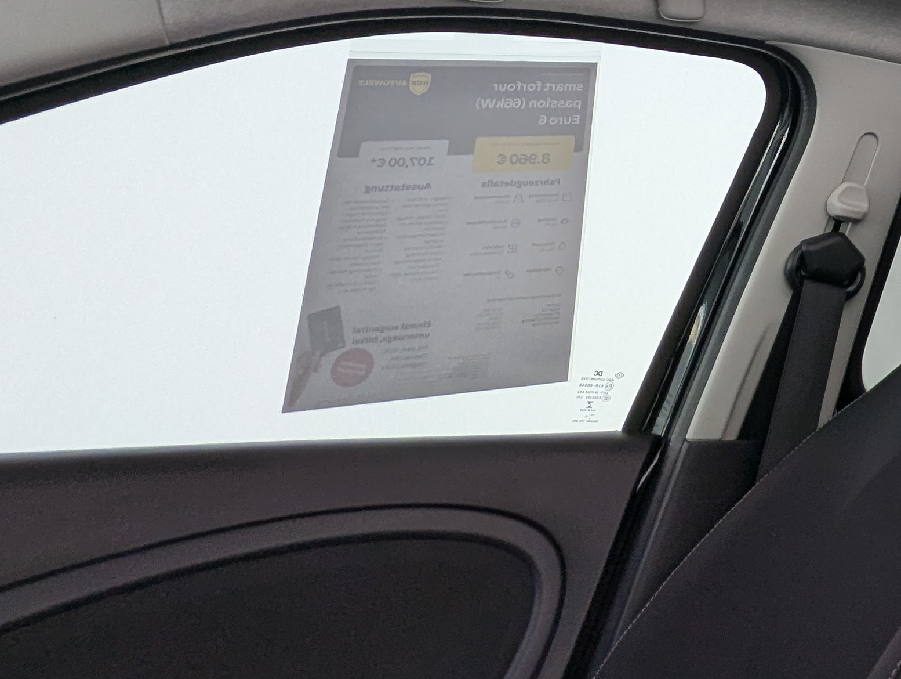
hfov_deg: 33.2
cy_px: -168
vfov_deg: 29.0
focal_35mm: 42
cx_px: 1168
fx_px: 1095
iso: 47
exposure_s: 1/96.8
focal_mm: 2.35
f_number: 2.2
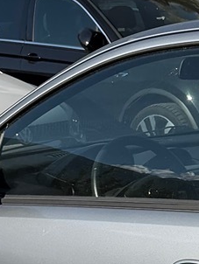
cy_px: 290
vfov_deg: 12.1
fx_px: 1225
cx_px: 365
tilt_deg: -9.3
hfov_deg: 8.9
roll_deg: +0.7
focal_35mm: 160
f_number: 1.78
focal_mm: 6.76
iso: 100
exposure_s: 1/6173
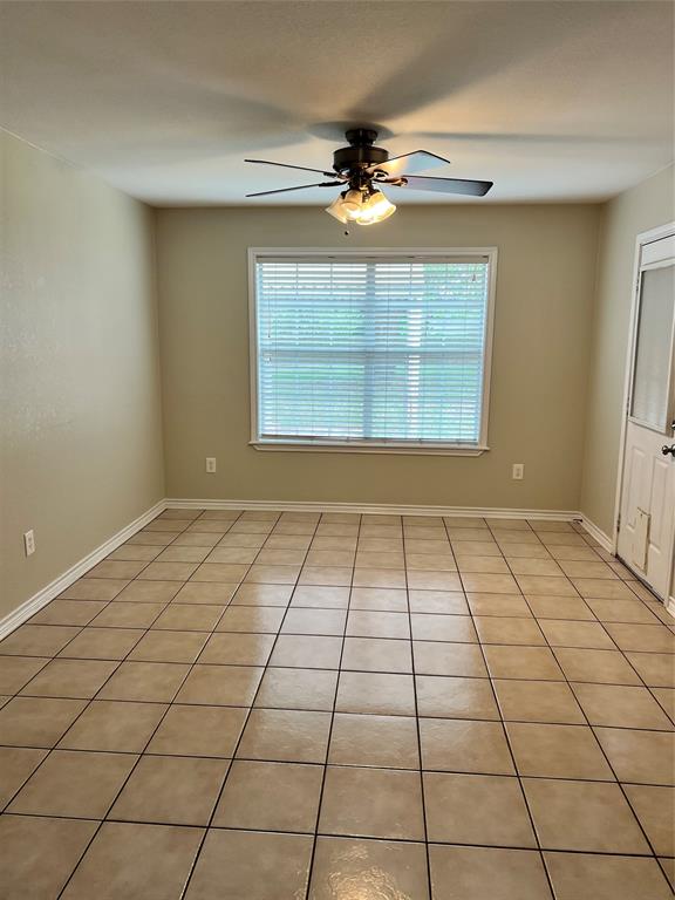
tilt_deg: -8.4
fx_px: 676
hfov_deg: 53.1
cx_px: 338
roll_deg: +0.3
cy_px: 450
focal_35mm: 26
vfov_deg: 67.3
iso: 100
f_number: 1.5
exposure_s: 1/120
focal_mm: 5.7
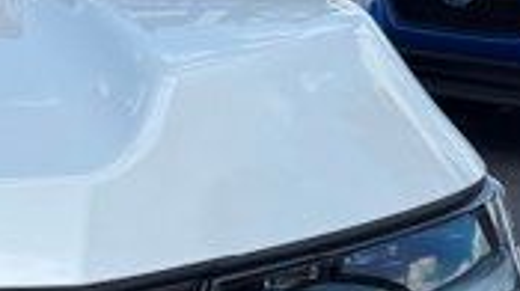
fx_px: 2107
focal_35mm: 153
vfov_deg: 7.9
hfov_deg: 12.5
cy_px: 306
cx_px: -481
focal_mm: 6.76
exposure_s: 1/5714
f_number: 1.78
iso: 80
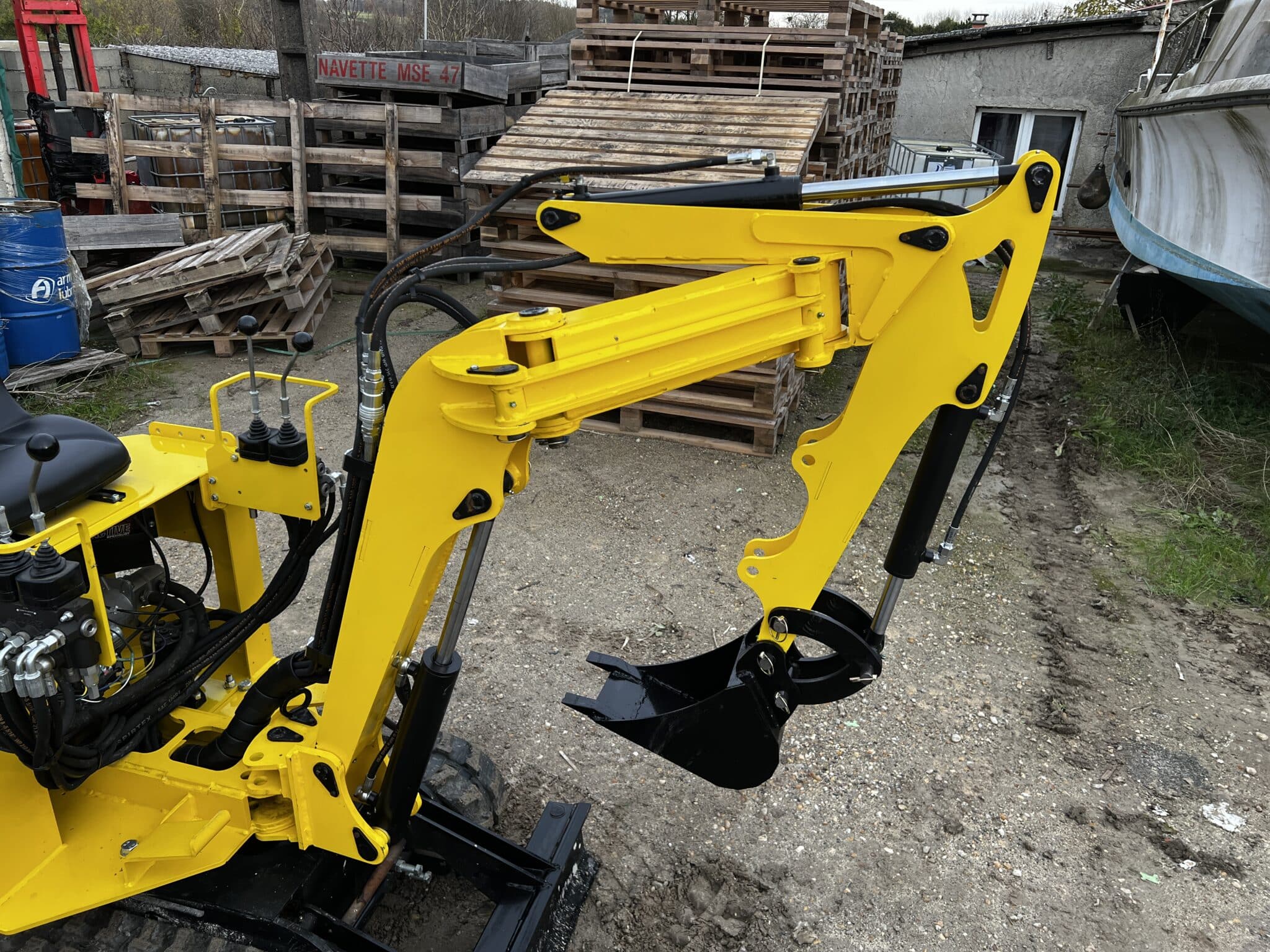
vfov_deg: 53.1
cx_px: 635
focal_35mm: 26
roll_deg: -1.2
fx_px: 954
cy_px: 476
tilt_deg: -23.3
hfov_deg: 67.3
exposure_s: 1/380
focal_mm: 5.7
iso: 50
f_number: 1.5
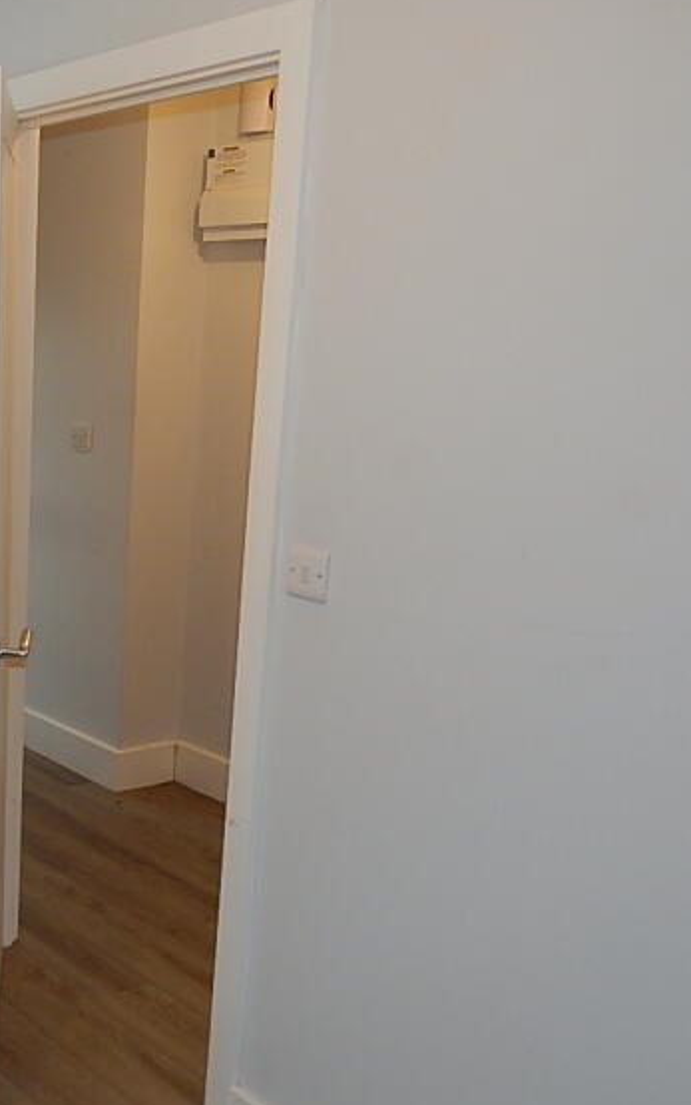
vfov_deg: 45.8
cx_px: -243
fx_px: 1295
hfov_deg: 25.2
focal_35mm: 43
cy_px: 687
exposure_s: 1/30
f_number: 3
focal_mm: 4
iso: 125
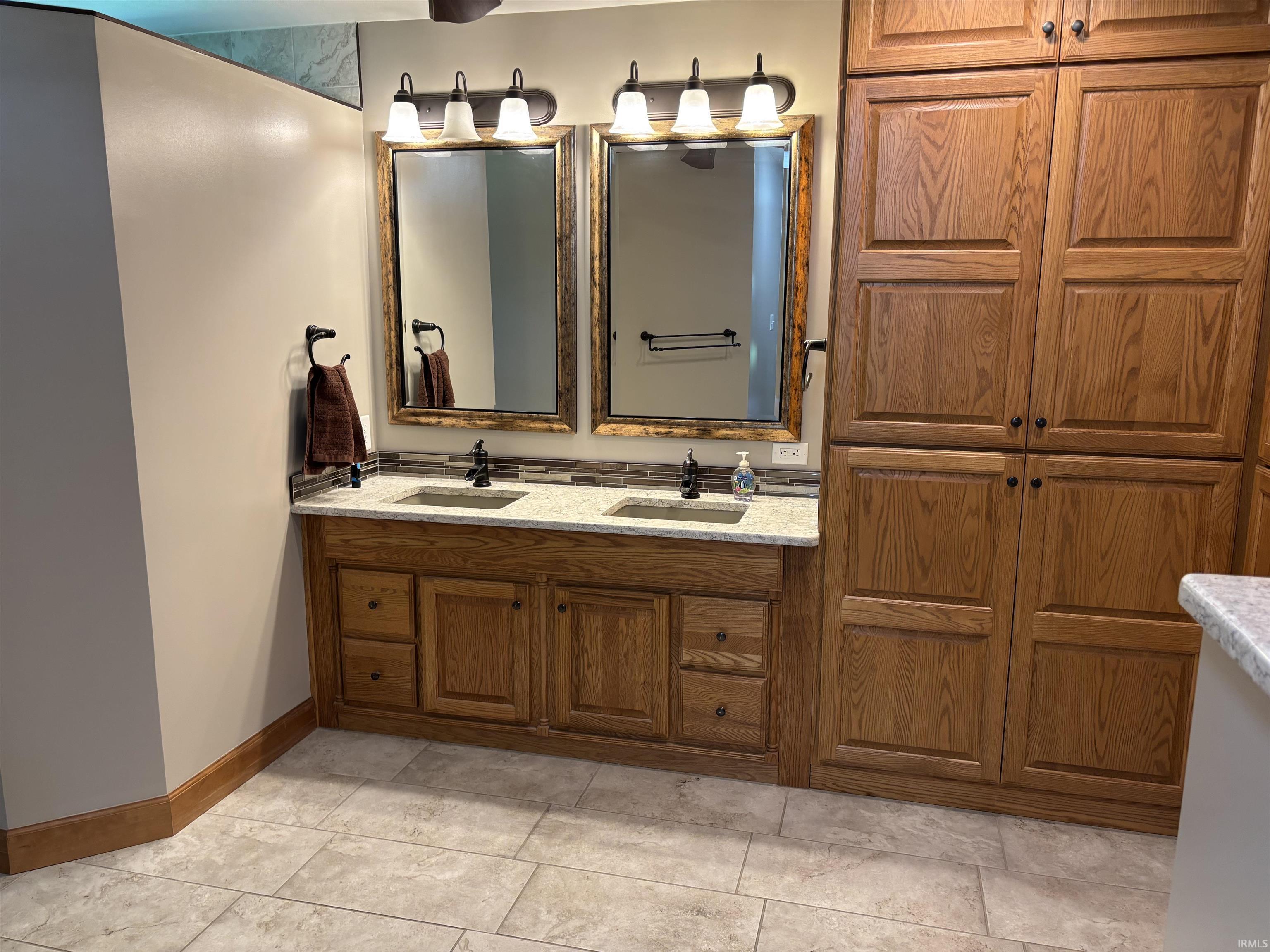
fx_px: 954
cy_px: 476
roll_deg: -0.9
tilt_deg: -11.5
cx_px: 635
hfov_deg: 67.3
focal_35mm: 26
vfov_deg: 53.1
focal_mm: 5.96
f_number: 1.6
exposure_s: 1/60
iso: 125
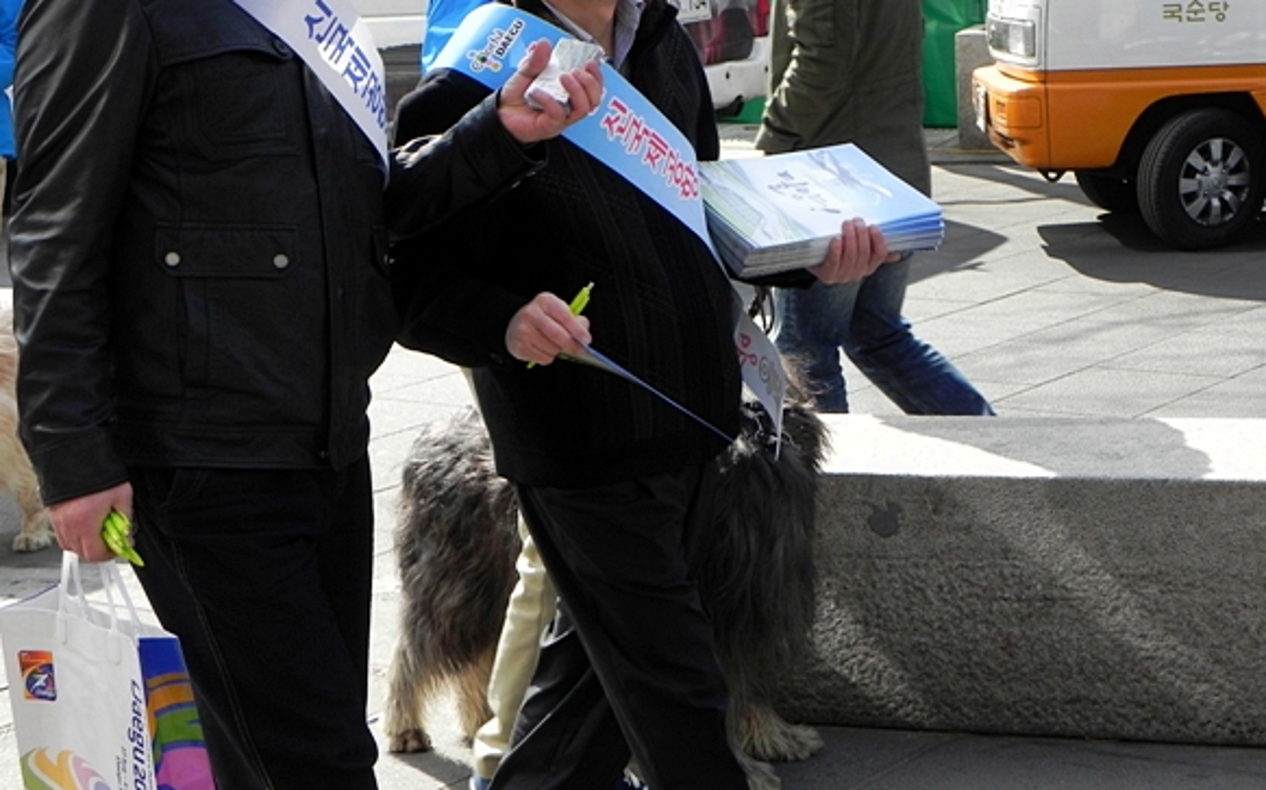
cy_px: 314
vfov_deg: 18.3
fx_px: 2448
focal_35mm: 71
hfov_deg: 29.0
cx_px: 633
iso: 160
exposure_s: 1/250
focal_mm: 11.8
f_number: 5
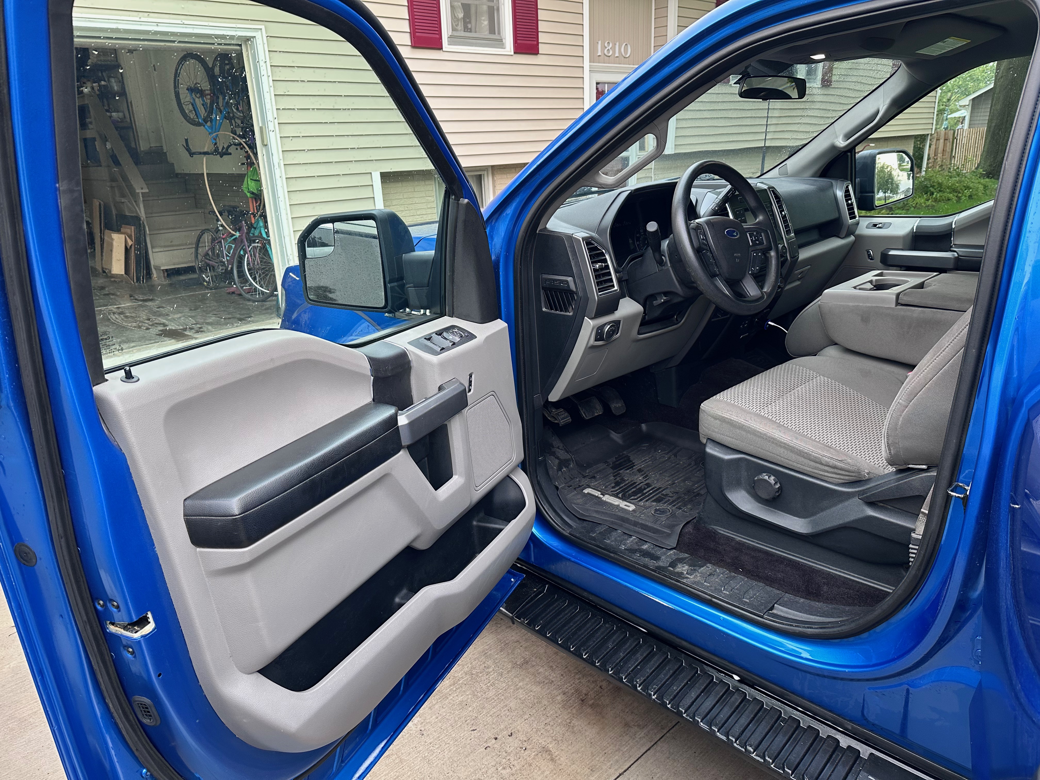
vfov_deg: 56.8
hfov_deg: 71.6
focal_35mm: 24
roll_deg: +1.8
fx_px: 721
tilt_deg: -18.2
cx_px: 520
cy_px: 390
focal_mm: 6.86
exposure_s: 1/121
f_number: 1.78
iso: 160
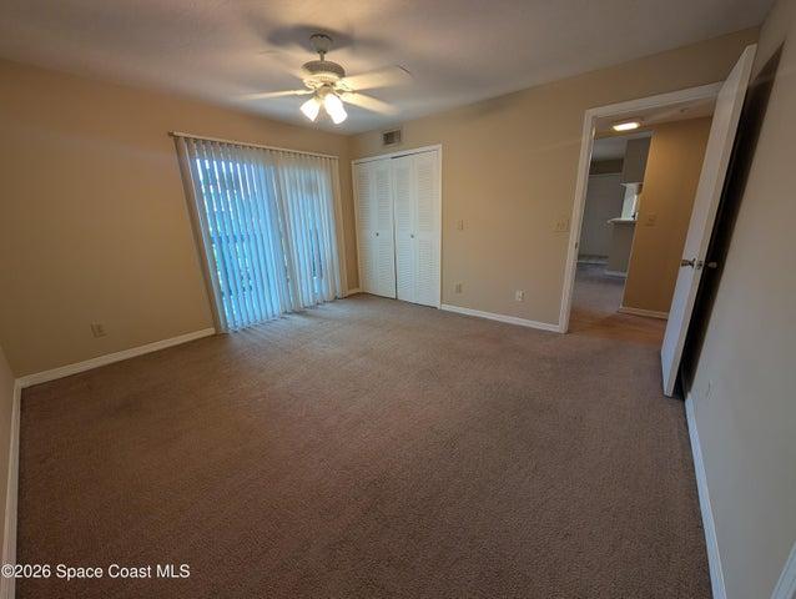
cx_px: 398
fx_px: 276
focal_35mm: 12
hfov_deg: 110.5
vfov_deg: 94.6
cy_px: 300
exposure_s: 1/60
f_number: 1.7
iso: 63
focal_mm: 2.02
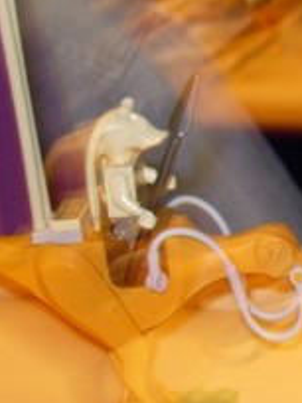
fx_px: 1733
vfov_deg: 13.2
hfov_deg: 9.4
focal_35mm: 149
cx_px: 566
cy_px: 304
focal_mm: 7.8
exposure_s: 1/9.5
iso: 79
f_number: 2.8
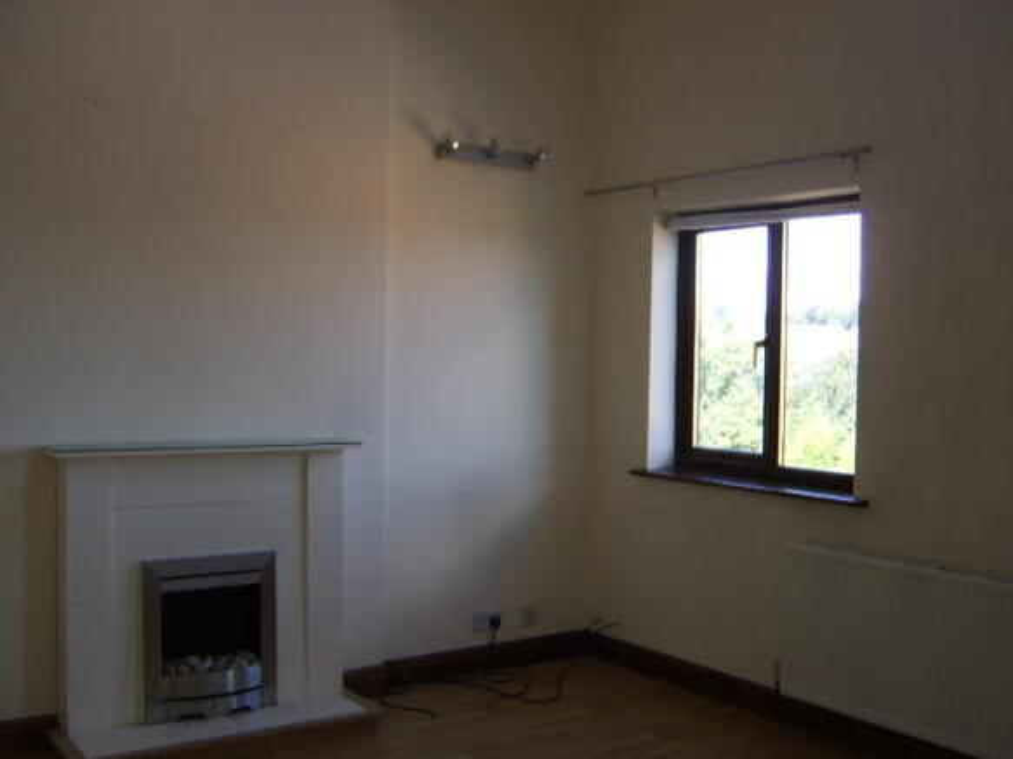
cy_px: 380
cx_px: 506
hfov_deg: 58.4
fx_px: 907
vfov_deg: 45.4
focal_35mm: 31
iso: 71
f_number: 2.7
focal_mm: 8.13
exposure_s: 1/114
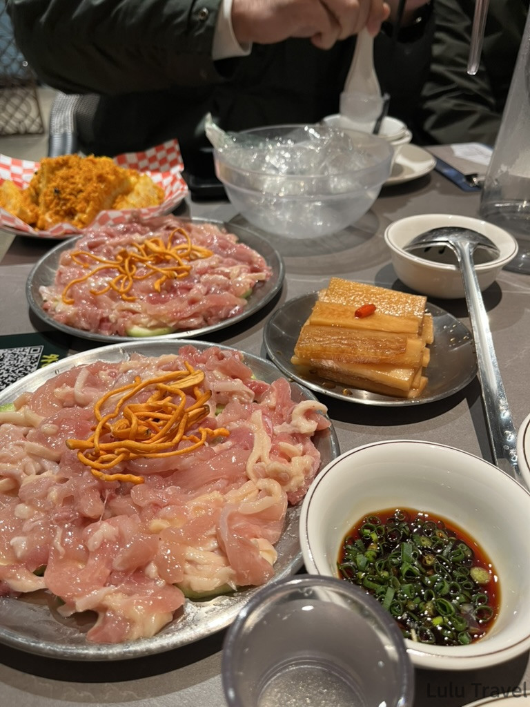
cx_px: 265
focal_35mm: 26
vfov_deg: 67.3
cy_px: 354
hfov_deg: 53.1
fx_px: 531
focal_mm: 5.1
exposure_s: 1/50
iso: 125
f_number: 1.6
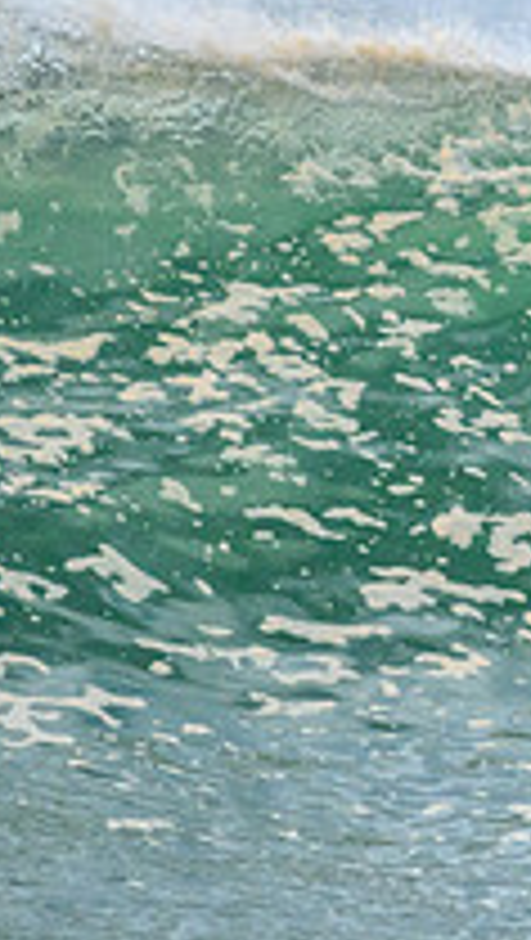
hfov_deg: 0.5
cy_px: 421
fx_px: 57984
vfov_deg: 0.9
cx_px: 1278
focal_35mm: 2323
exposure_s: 1/2500
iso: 2000
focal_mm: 800
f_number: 11
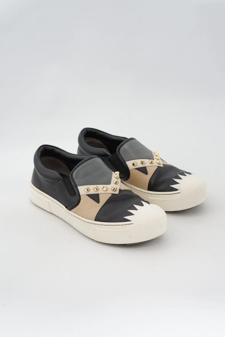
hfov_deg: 27.0
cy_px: 168
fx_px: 469
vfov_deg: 39.6
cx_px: 112
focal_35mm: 50
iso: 640
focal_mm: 50
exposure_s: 1/20
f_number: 6.3
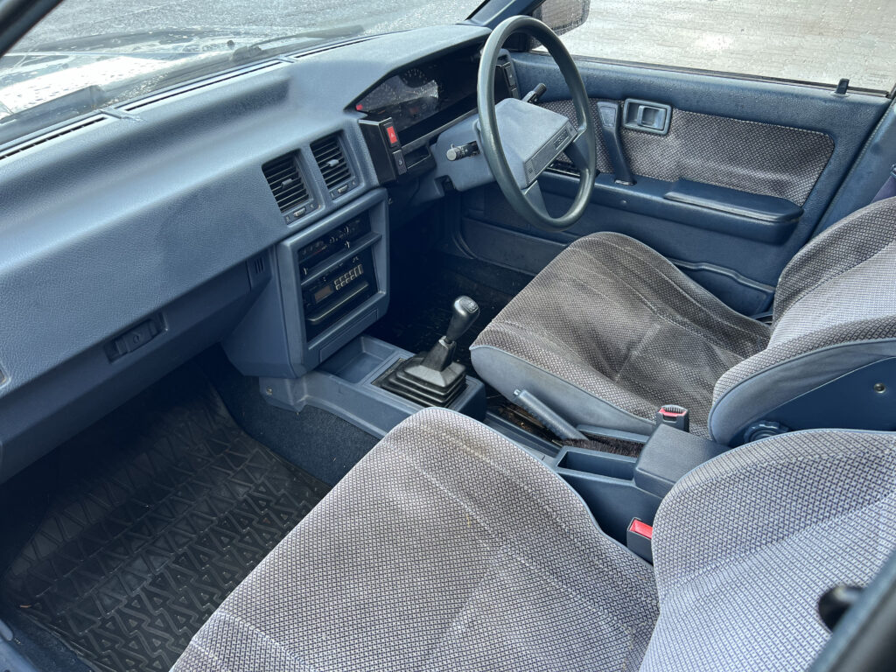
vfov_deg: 53.1
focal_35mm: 26
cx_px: 448
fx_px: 673
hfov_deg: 67.3
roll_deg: +0.3
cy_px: 336
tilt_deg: -37.8
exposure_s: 1/108
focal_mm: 5.7
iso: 125
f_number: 1.5
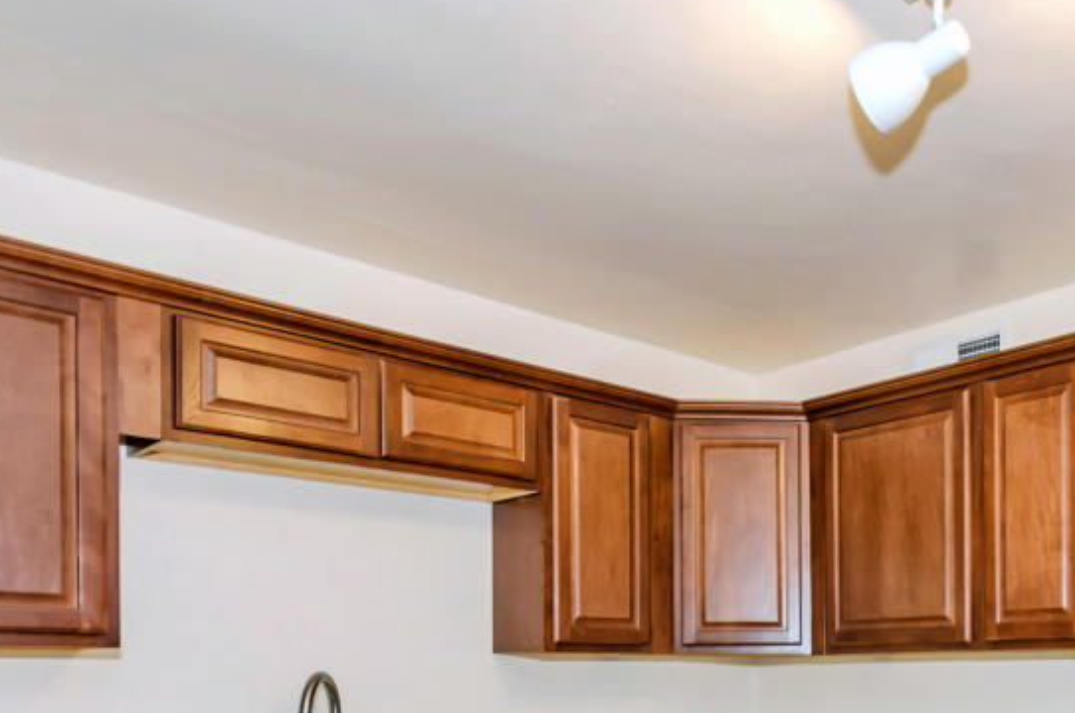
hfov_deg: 54.2
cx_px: 880
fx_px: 954
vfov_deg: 36.4
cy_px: 731
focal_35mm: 32
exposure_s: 1/60
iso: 320
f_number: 6.3
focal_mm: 10
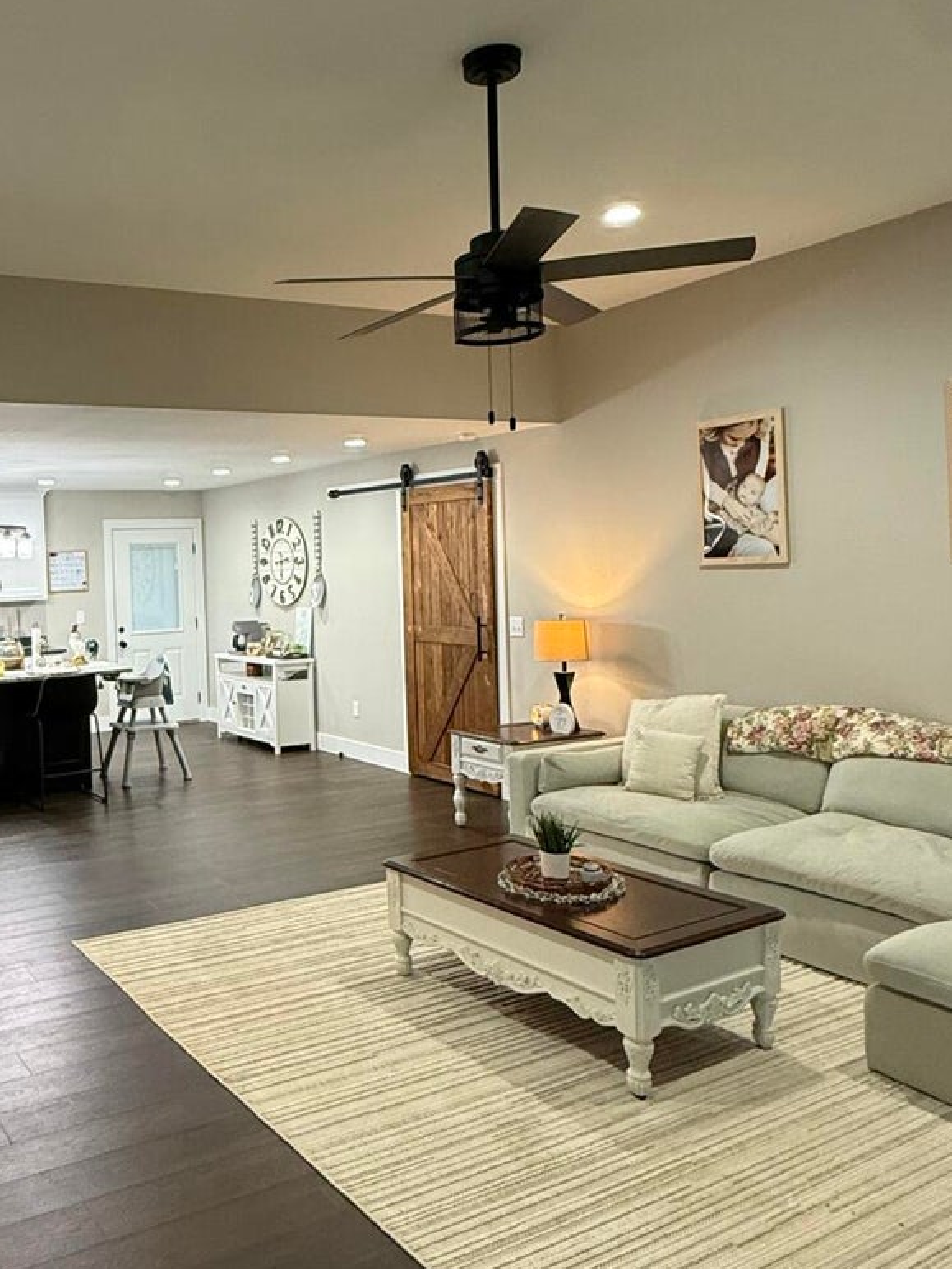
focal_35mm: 29
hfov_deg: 46.1
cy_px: 593
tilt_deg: -0.9
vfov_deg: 61.6
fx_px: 1063
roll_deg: +1.3
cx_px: 210
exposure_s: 1/60
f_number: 2.2
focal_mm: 2.22
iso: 250
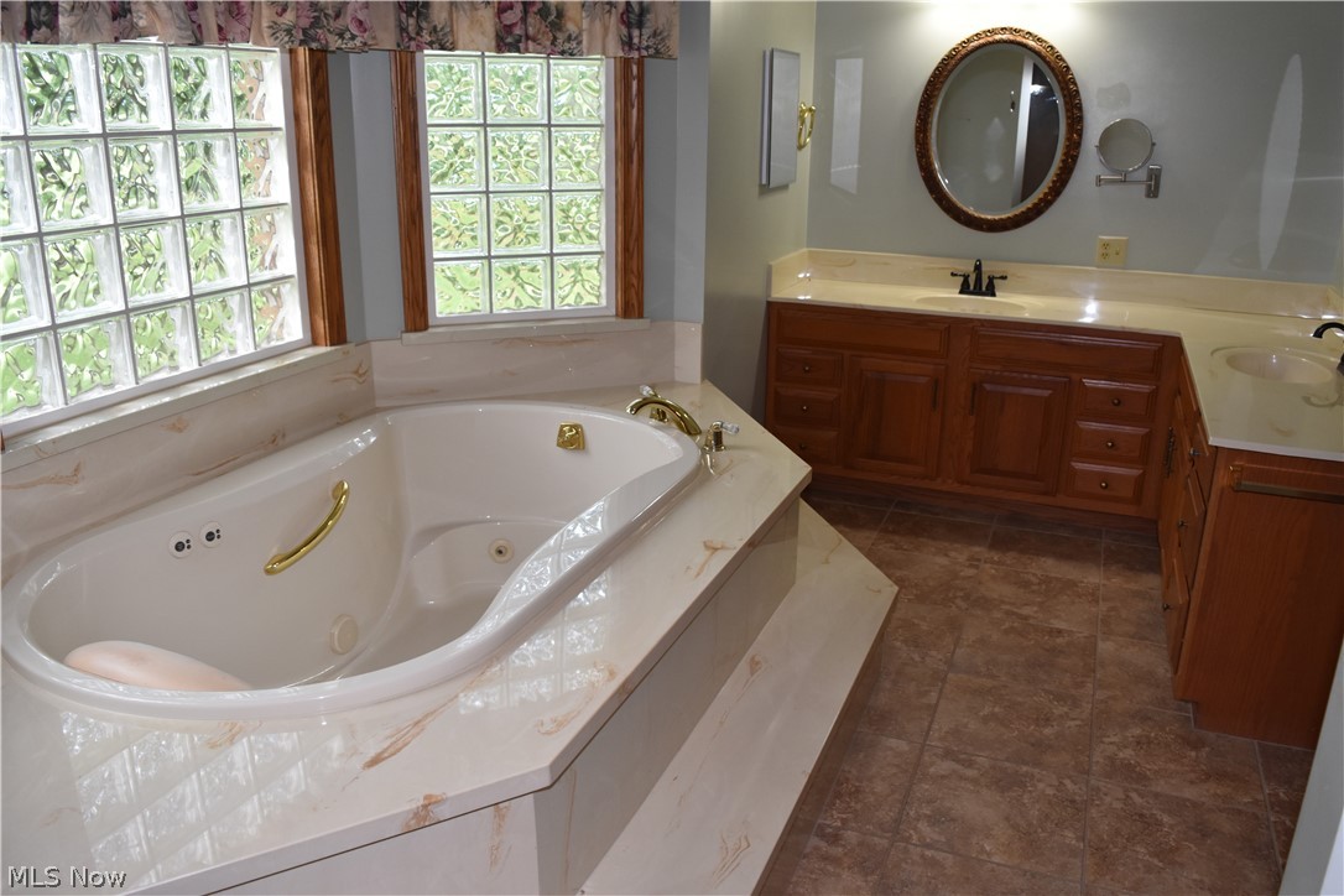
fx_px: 1008
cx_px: 672
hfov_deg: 67.4
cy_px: 448
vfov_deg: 47.9
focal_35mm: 27
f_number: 5
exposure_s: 1/100
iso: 800
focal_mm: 18
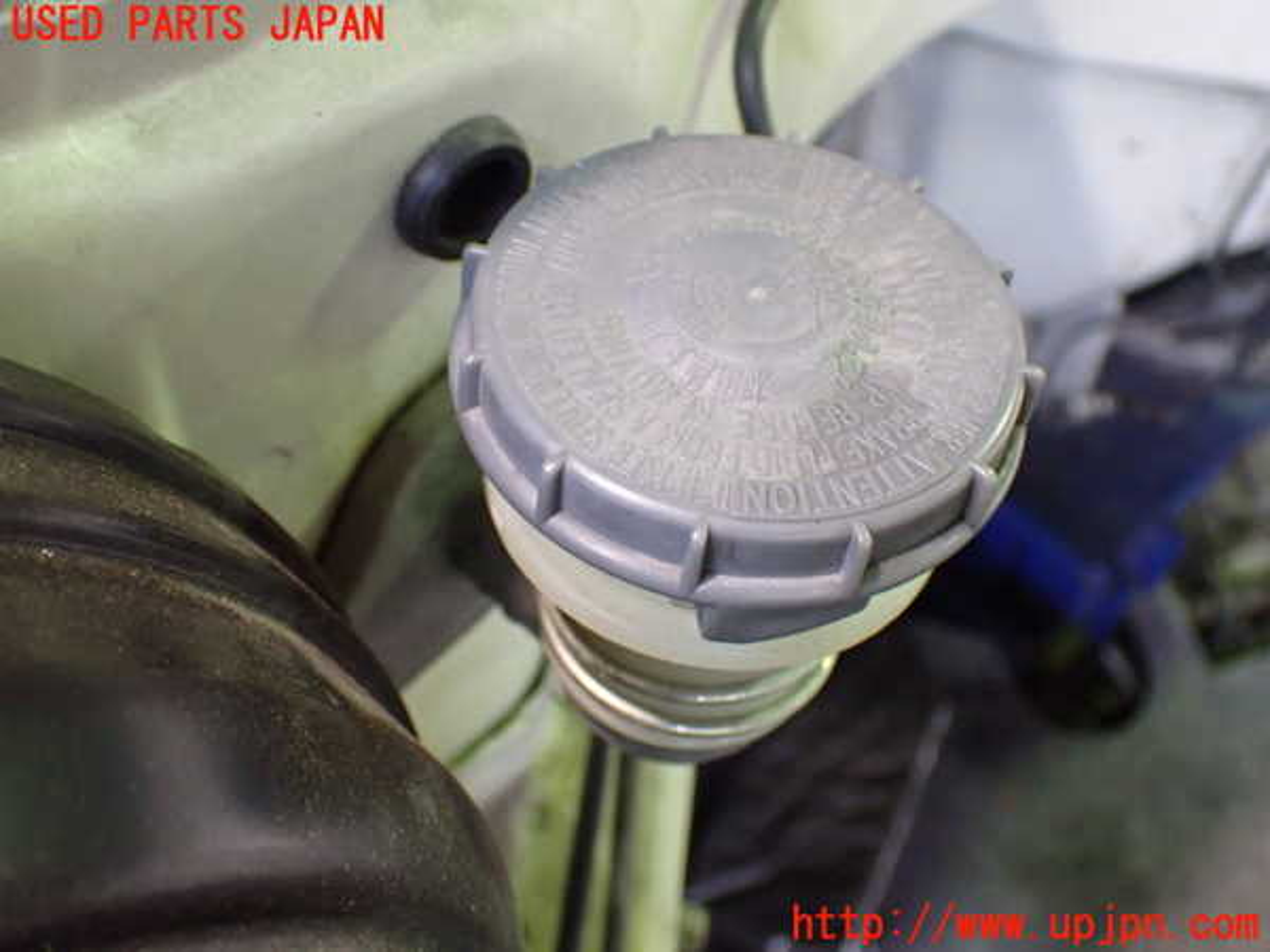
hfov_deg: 45.8
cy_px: 476
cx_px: 635
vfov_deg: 35.1
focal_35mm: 41
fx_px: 1504
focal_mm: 7.31
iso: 1000
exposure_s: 1/40
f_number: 2.8
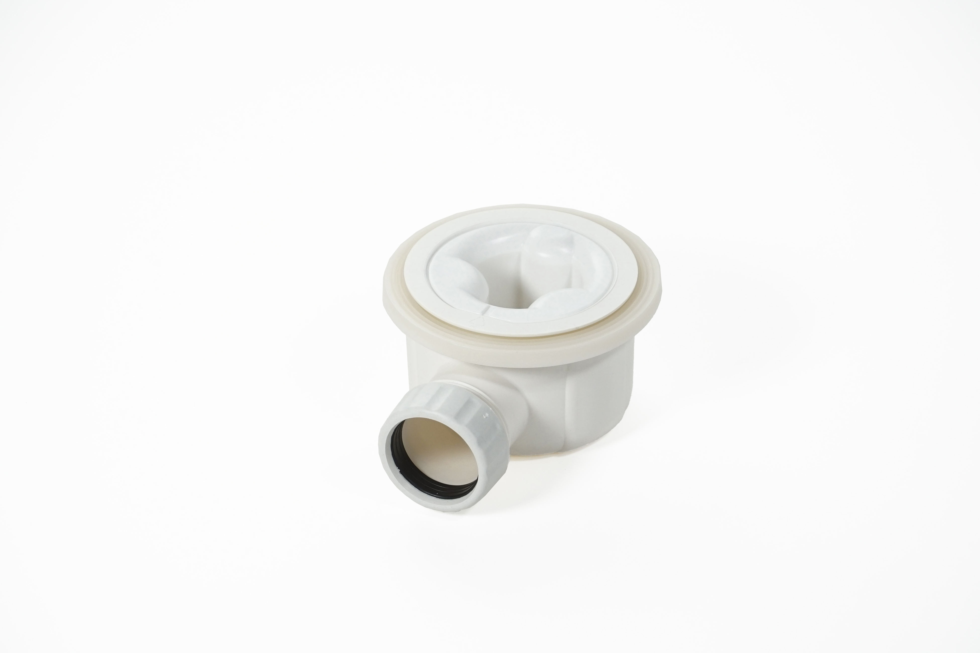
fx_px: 4355
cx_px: 490
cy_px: 326
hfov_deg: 12.8
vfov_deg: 8.6
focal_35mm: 160
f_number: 6.3
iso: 640
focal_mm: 107
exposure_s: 1/60
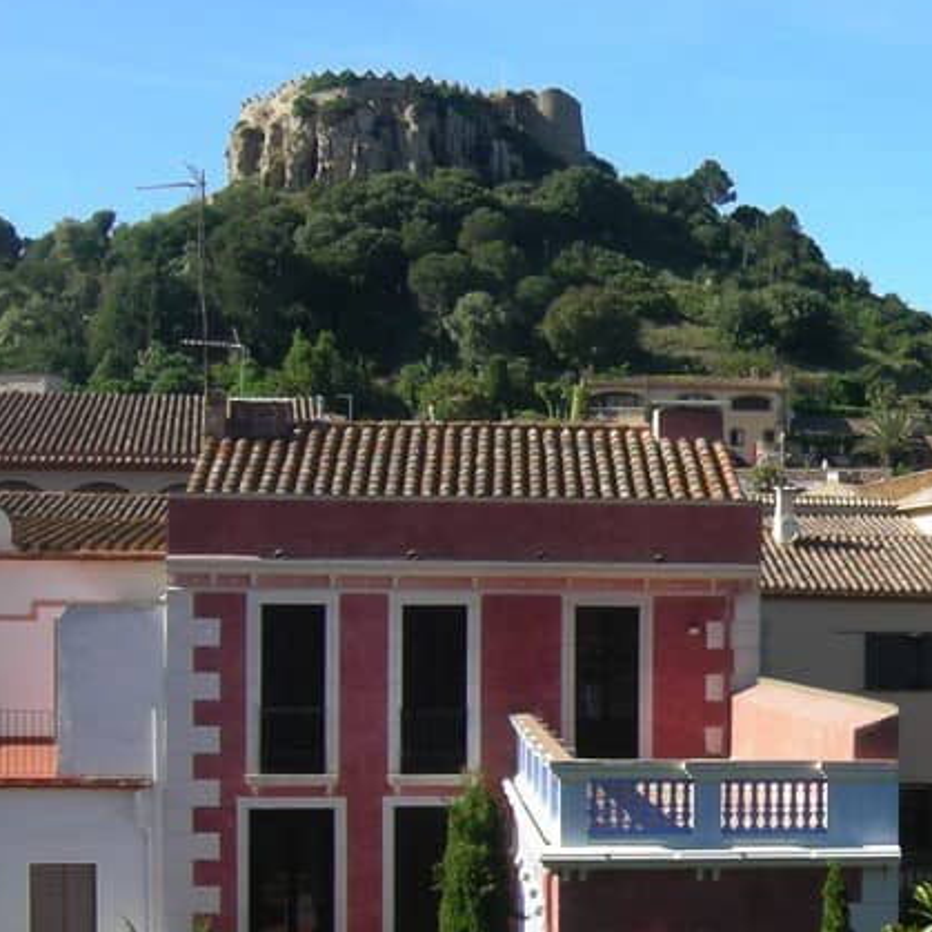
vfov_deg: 21.1
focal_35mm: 82
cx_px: 1023
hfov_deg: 20.2
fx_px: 2498
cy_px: 614
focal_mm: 8
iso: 64
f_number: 6.3
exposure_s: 1/170
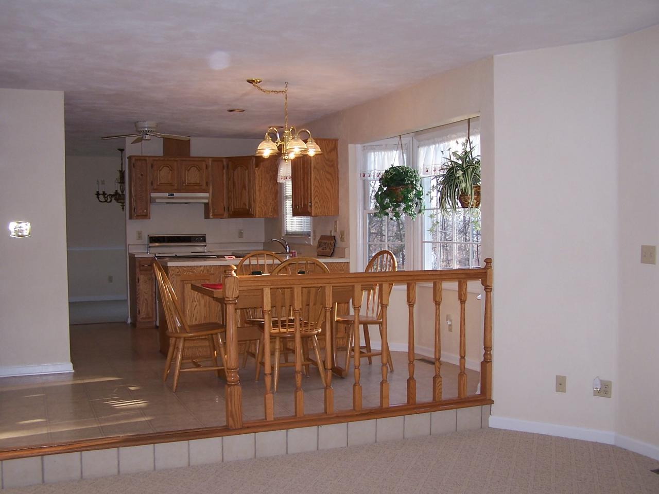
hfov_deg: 49.0
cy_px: 247
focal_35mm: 38
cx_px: 330
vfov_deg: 37.7
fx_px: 723
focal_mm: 6.3
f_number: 2.8
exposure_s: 1/60
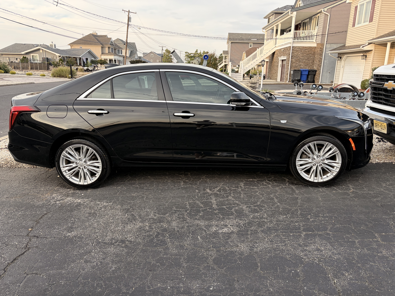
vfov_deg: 53.1
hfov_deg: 67.3
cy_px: 148
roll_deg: -0.6
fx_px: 297
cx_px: 198
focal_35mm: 26
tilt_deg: -15.2
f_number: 1.6
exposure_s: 1/258
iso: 50
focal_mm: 5.96
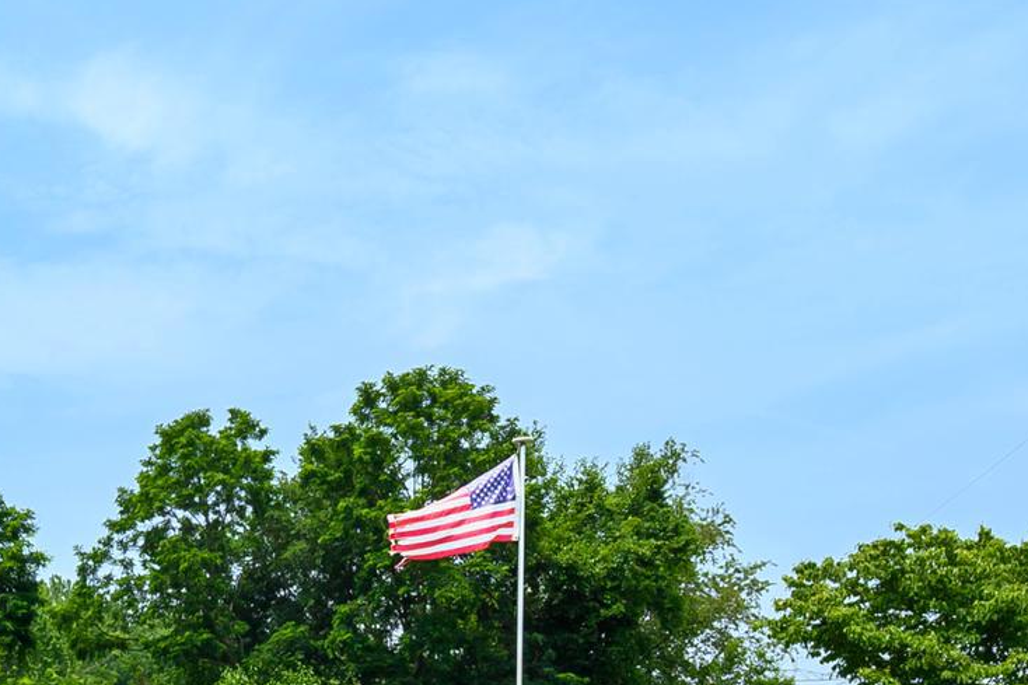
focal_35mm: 53
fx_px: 1513
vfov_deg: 22.2
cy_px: 948
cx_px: 50
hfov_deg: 34.8
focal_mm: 19
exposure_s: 1/320
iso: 320
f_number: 16
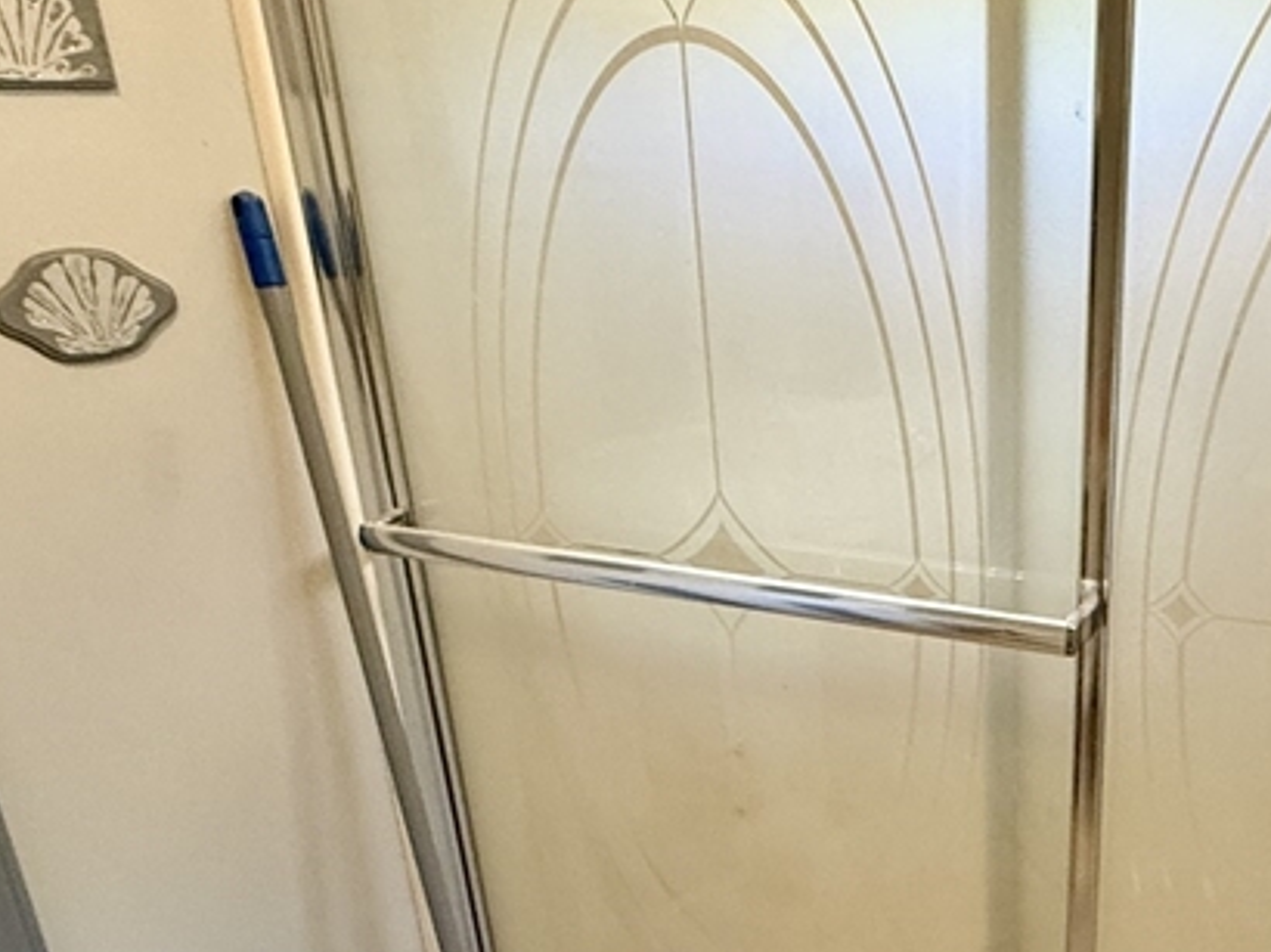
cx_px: 1091
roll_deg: -1.9
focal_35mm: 35
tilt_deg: -22.9
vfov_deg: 40.2
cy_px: 626
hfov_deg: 48.3
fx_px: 1284
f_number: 2.2
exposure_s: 1/60
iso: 400
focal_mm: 2.22
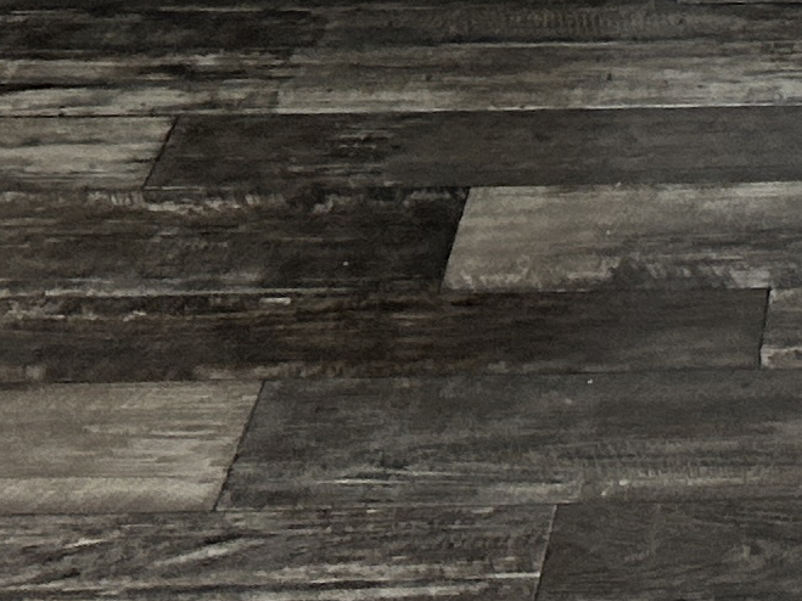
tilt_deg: -13.3
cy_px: -916
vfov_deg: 8.4
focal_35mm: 159
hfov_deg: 11.7
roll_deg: -0.7
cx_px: 1347
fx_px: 3683
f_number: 1.5
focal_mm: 5.7
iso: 125
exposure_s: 1/63
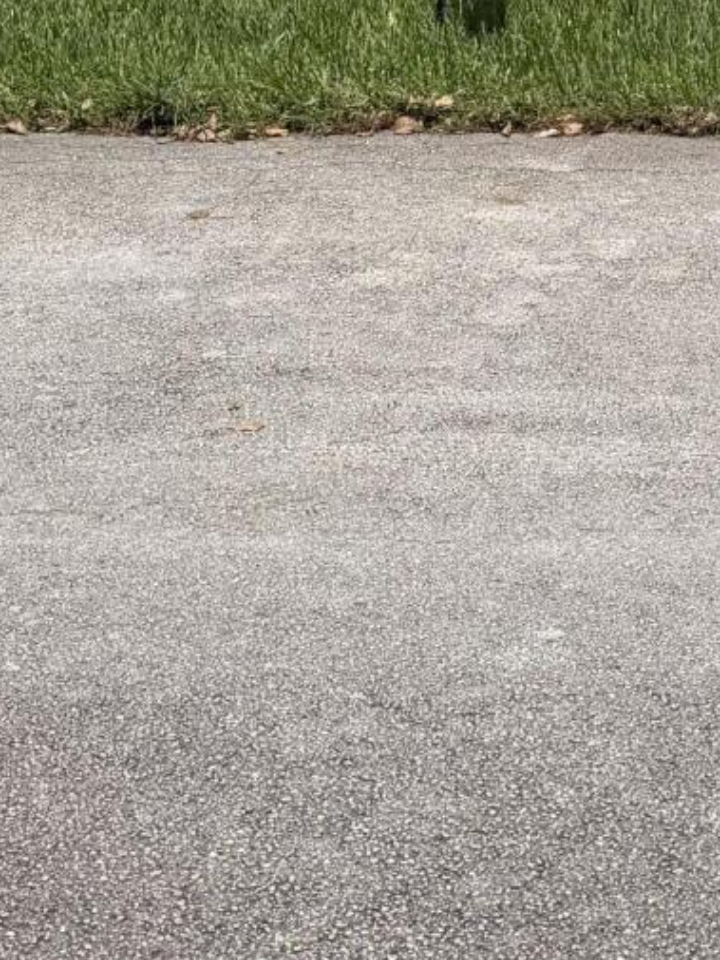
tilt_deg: +0.8
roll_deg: -0.4
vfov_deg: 17.8
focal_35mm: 95
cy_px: -608
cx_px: 735
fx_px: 2634
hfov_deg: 15.3
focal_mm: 6.76
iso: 80
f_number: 1.78
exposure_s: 1/5319
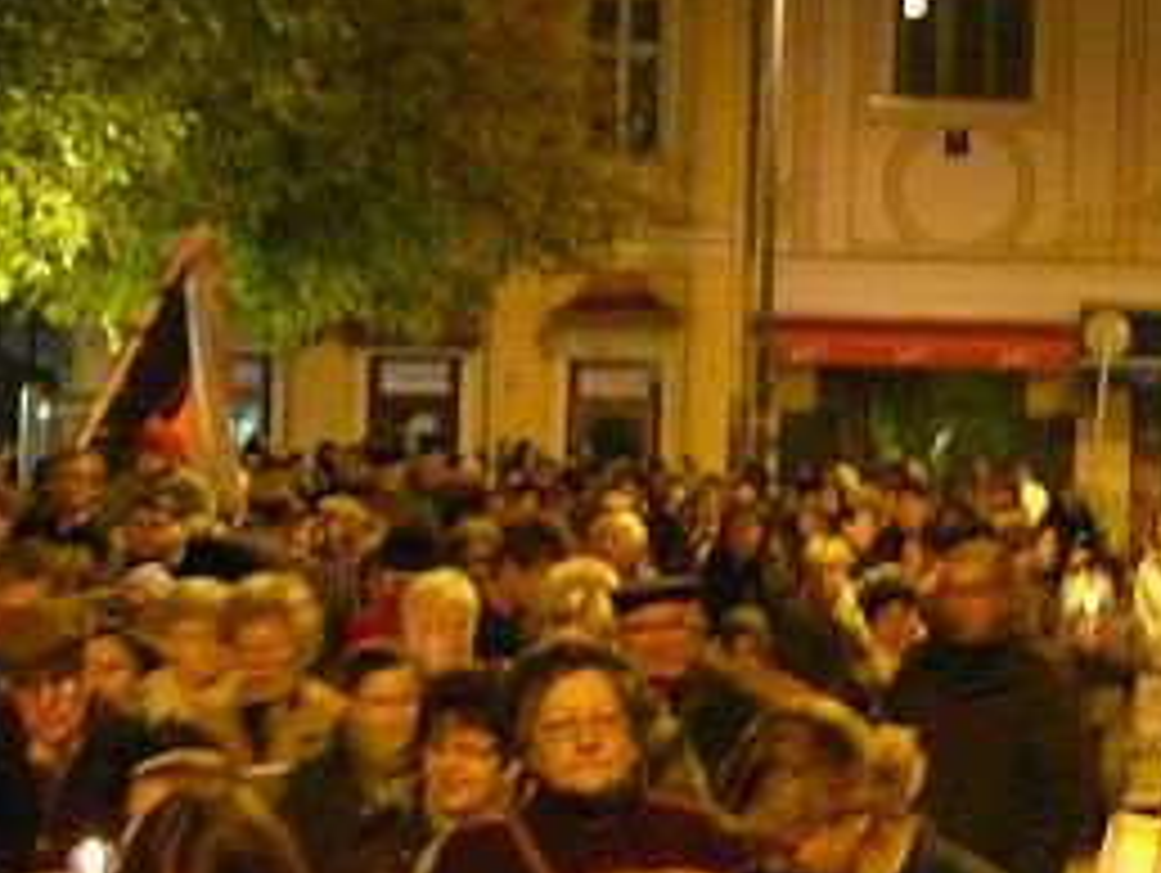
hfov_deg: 13.8
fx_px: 4801
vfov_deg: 10.4
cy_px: 567
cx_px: 400
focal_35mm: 143
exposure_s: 1/10
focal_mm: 12.1
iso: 800
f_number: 3.2
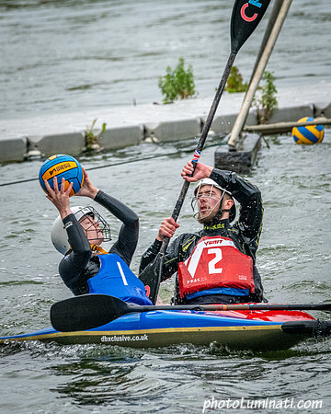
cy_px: 212
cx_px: 130
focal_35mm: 577
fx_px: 7063
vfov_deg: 3.4
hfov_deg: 2.7
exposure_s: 1/2000
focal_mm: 400
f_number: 8
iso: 3200
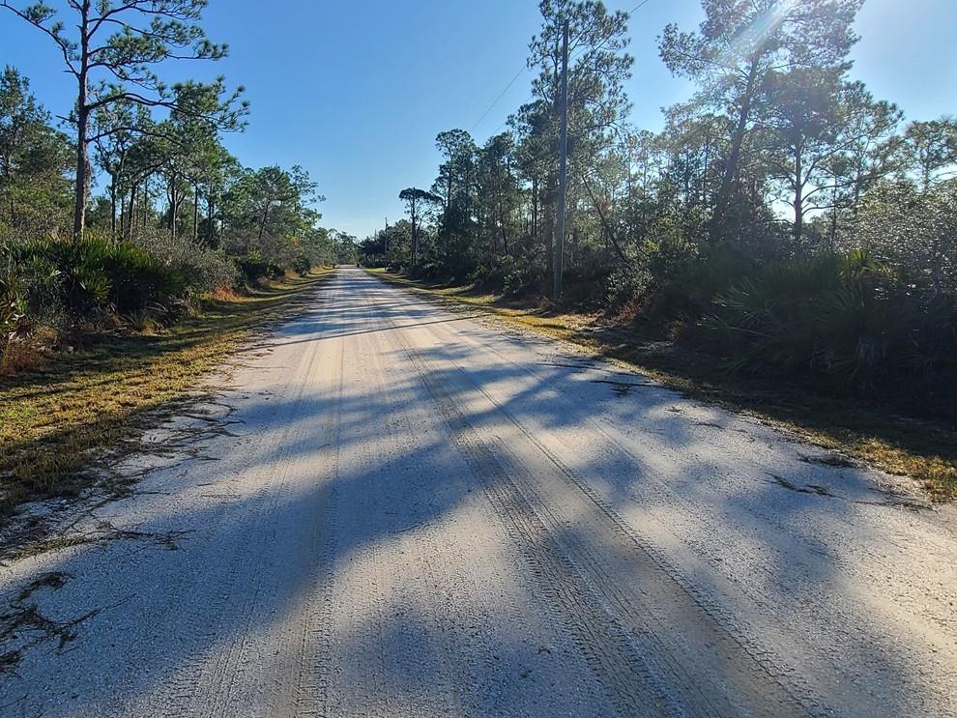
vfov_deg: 62.2
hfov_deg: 77.1
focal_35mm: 21
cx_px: 340
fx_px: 581
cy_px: 251
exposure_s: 1/1839
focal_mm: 2.2
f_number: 2.2
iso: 50
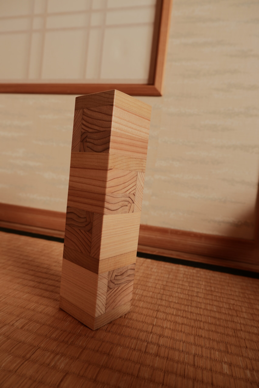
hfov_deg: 55.1
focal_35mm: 23
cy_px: 194
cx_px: 130
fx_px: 248
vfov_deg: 76.1
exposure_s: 1/15
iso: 160
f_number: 4
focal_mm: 15
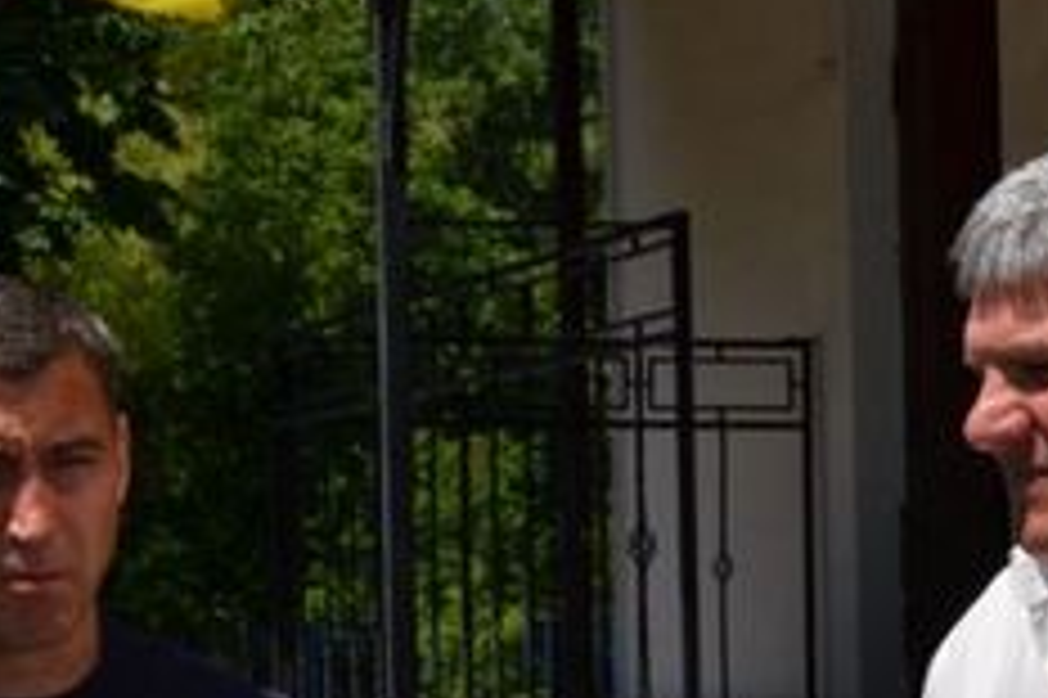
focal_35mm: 144
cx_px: 972
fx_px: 4200
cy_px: 610
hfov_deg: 14.1
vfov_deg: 9.5
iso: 100
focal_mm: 35
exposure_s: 1/200
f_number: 11
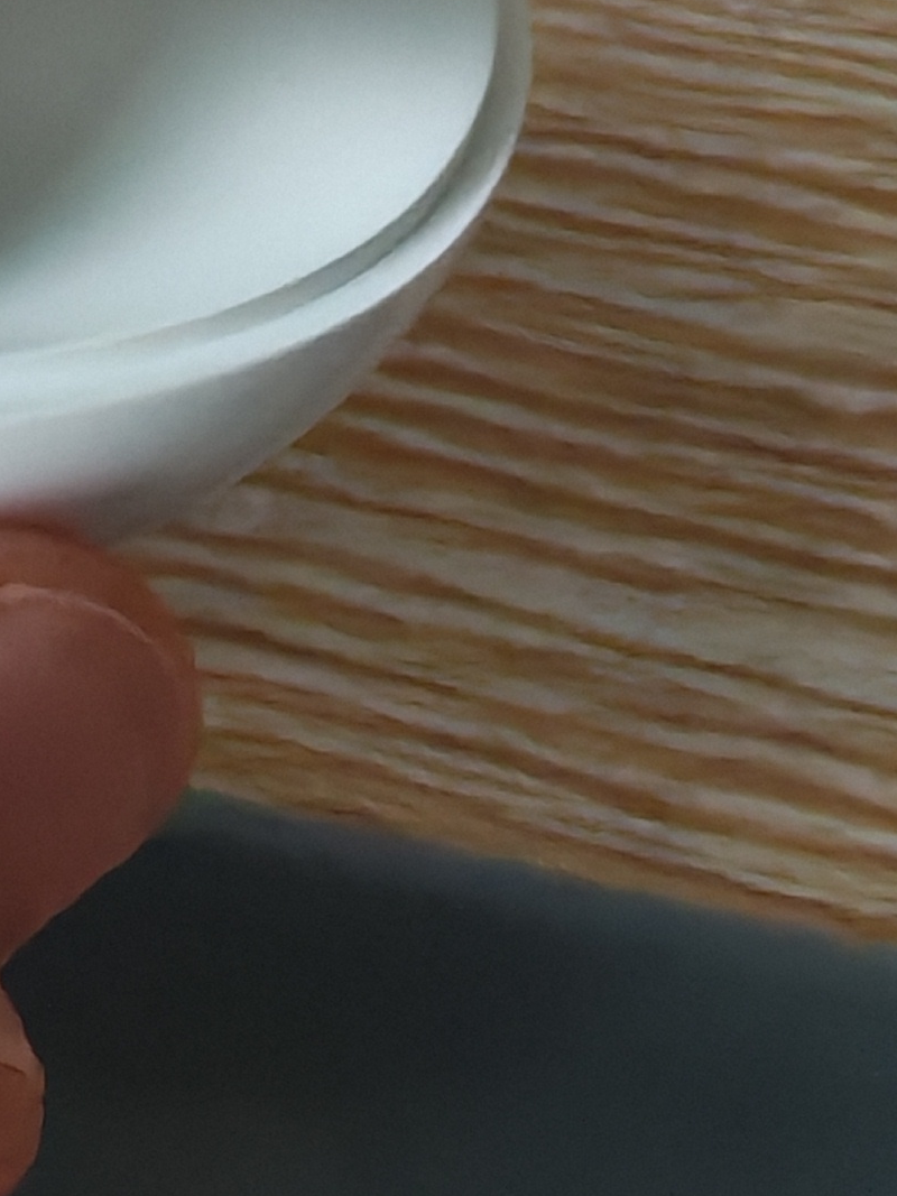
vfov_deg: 20.6
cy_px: -174
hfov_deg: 15.1
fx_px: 3110
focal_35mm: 90
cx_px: -493
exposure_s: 1/50
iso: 320
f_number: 2.2
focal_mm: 1.96
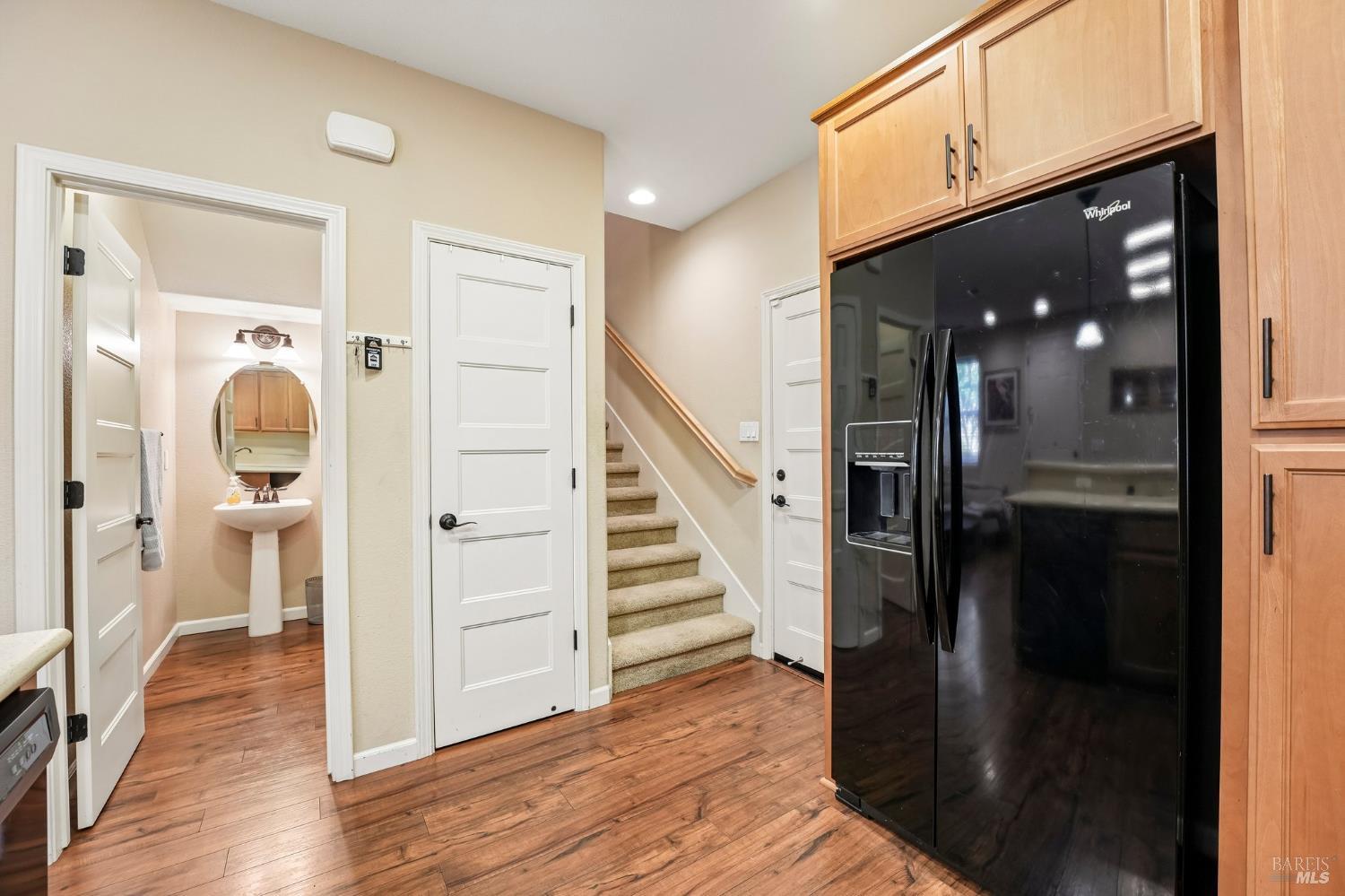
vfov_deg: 81.2
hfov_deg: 104.3
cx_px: 672
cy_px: 448
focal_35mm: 14
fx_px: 523
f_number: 8
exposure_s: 1/20
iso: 640
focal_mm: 14
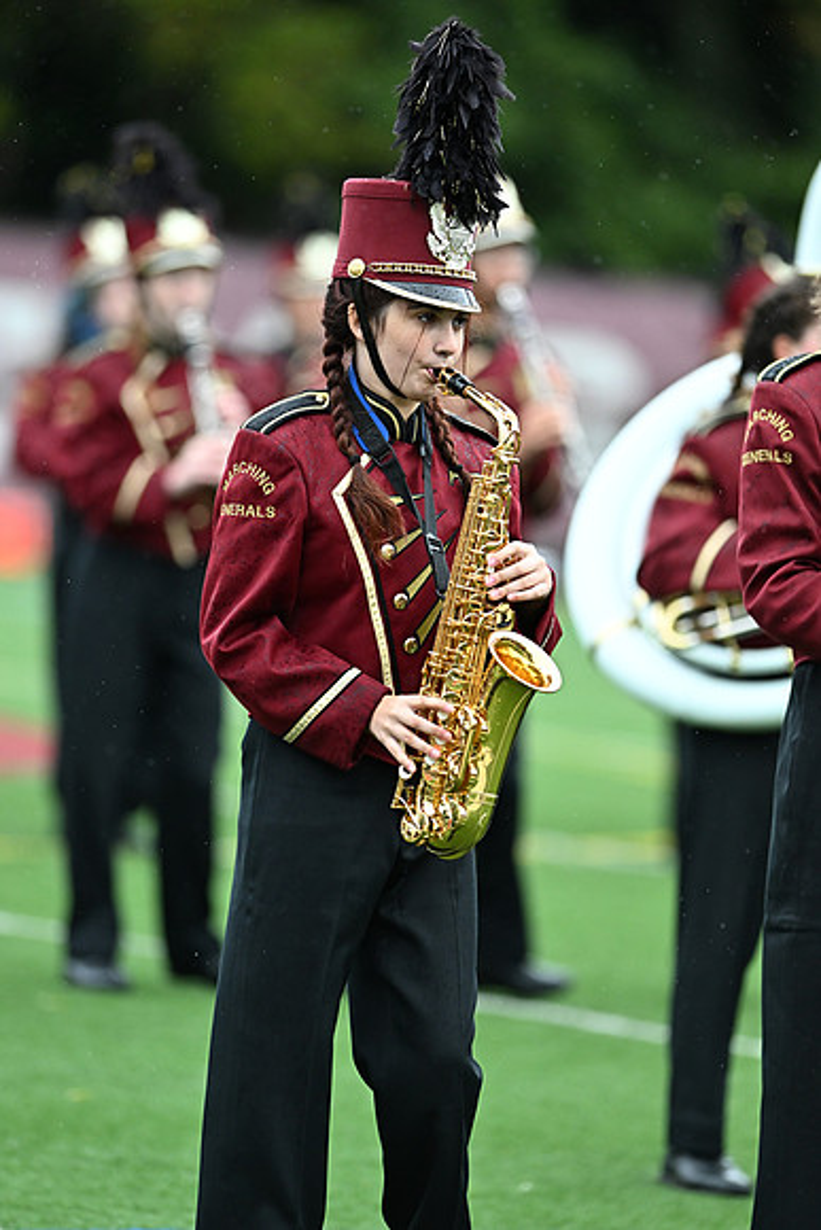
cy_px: 615
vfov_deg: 6.9
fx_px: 10256
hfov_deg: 4.6
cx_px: 410
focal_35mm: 300
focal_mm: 300
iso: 2000
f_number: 2.8
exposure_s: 1/1600
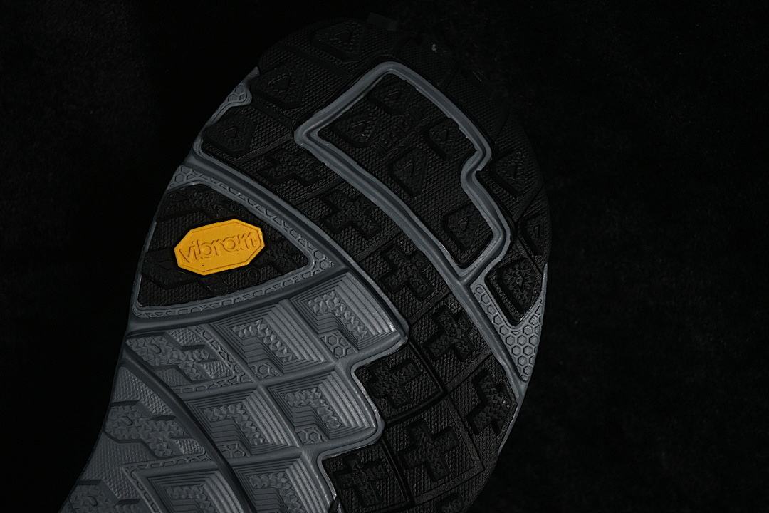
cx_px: 384
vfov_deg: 18.2
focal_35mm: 75
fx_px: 1602
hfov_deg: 27.0
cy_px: 256
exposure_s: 1/50
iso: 160
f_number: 6.3
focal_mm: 50
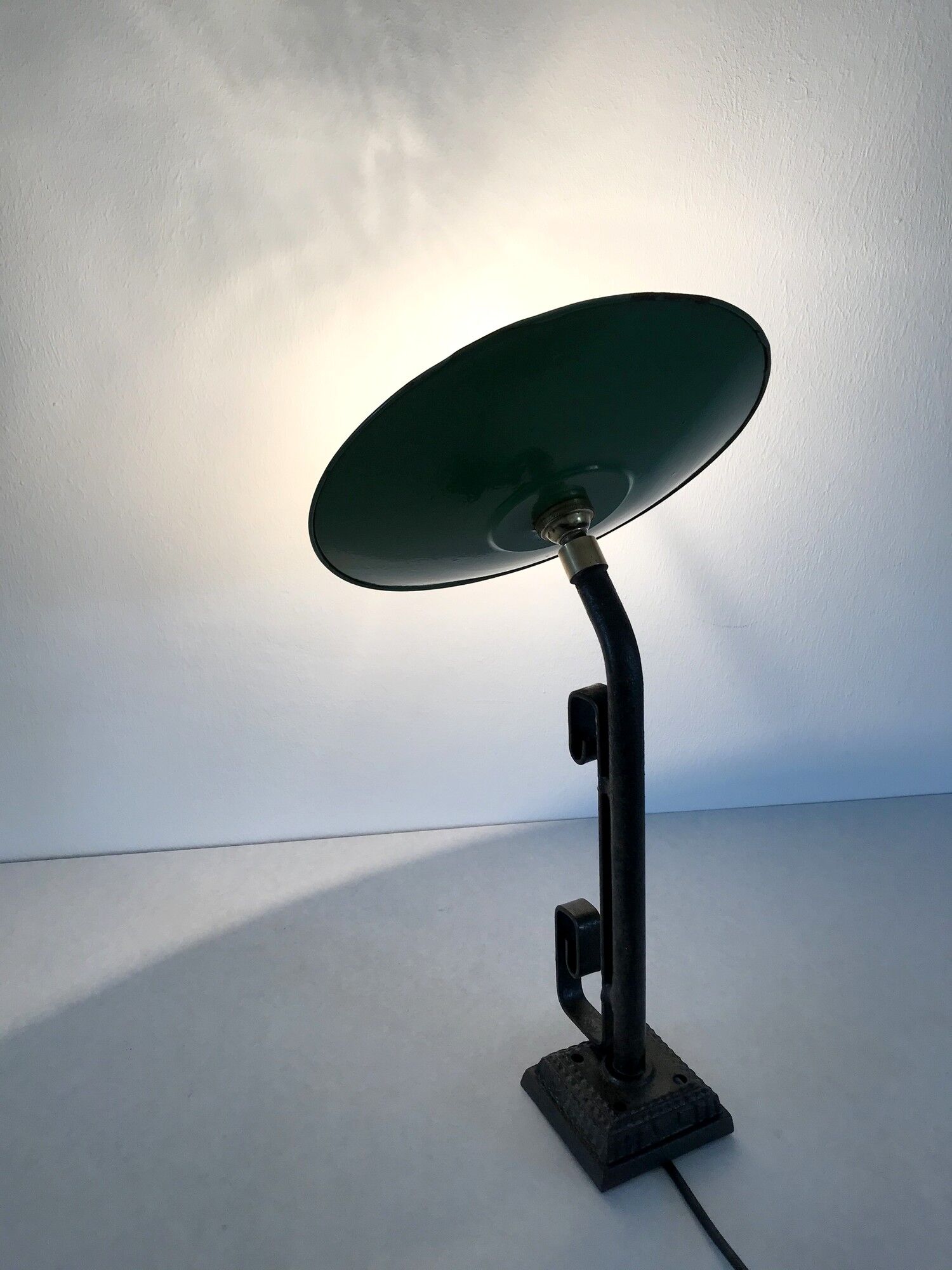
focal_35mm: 28
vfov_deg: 63.4
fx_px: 1027
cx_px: 476
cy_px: 635
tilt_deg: -19.9
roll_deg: +0.4
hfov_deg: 49.7
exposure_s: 1/100
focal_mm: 3.99
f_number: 1.8
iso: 25
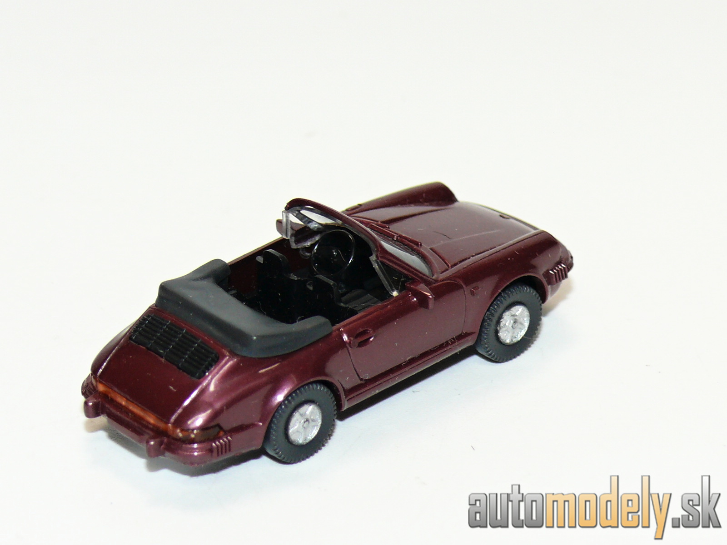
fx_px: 3255
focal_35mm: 155
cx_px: 364
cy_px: 272
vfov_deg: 9.6
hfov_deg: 12.7
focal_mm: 18.4
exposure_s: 1/30
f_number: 4
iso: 100
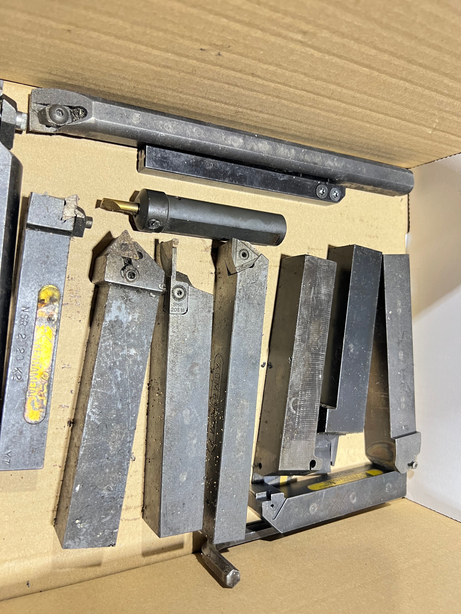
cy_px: 307
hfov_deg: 53.1
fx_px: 462
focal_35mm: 26
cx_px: 230
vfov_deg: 67.3
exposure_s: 1/50
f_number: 1.5
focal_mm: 5.7
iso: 320
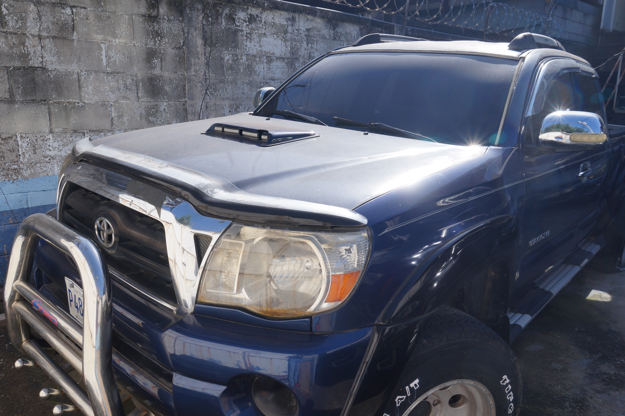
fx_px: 469
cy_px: 208
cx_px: 312
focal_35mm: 27
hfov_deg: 67.4
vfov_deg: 47.9
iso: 100
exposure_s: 1/125
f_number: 10
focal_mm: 18
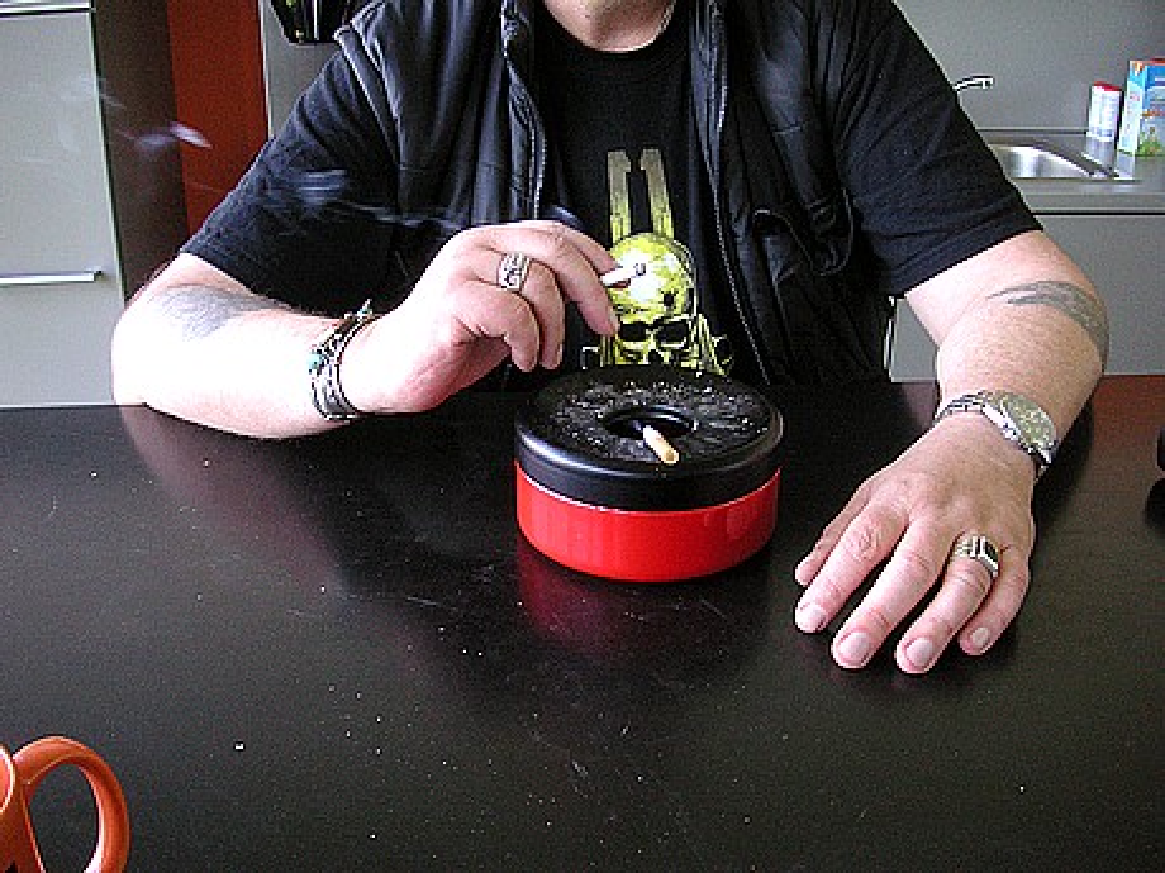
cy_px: 436
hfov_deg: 50.1
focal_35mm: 37
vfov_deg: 38.7
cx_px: 582
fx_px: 1245
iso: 125
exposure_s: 1/45
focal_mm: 6.1
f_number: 2.8
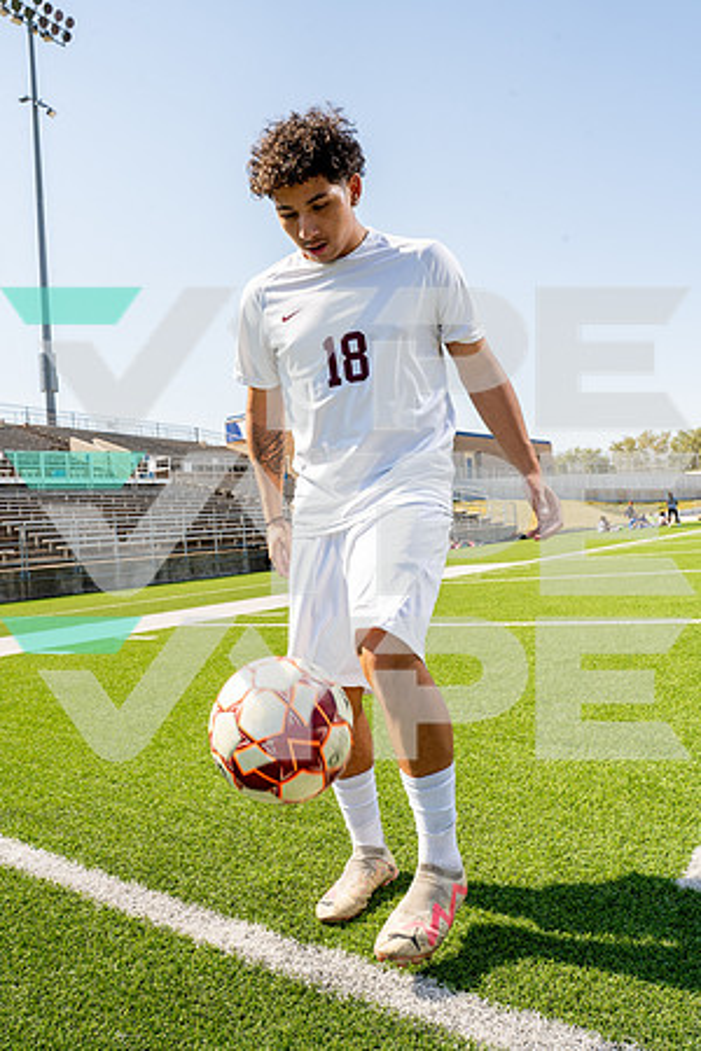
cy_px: 526
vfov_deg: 67.4
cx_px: 350
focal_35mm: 27
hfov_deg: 47.9
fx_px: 789
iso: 320
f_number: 11
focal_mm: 27
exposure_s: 1/250
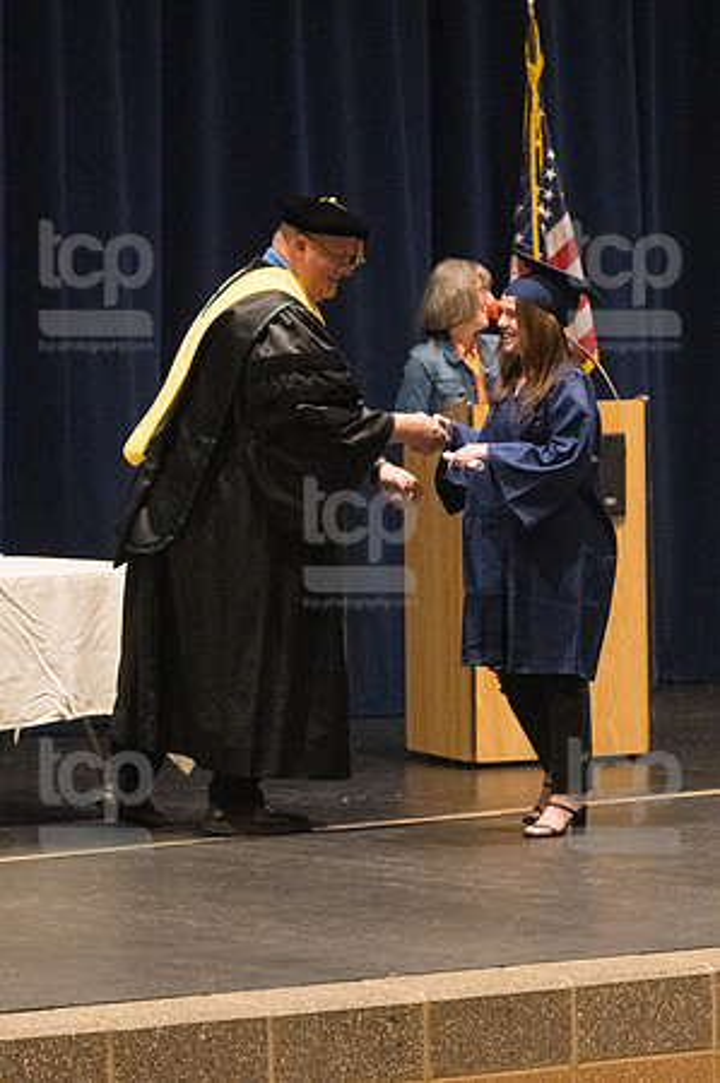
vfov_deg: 10.2
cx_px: 360
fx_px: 6074
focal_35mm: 202
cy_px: 542
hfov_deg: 6.8
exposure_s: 1/250
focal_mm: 135
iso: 8000
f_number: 4.5
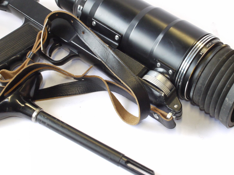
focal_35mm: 78
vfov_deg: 18.9
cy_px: 71
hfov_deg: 25.0
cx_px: 120
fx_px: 527
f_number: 10
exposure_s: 1/30
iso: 800
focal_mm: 30
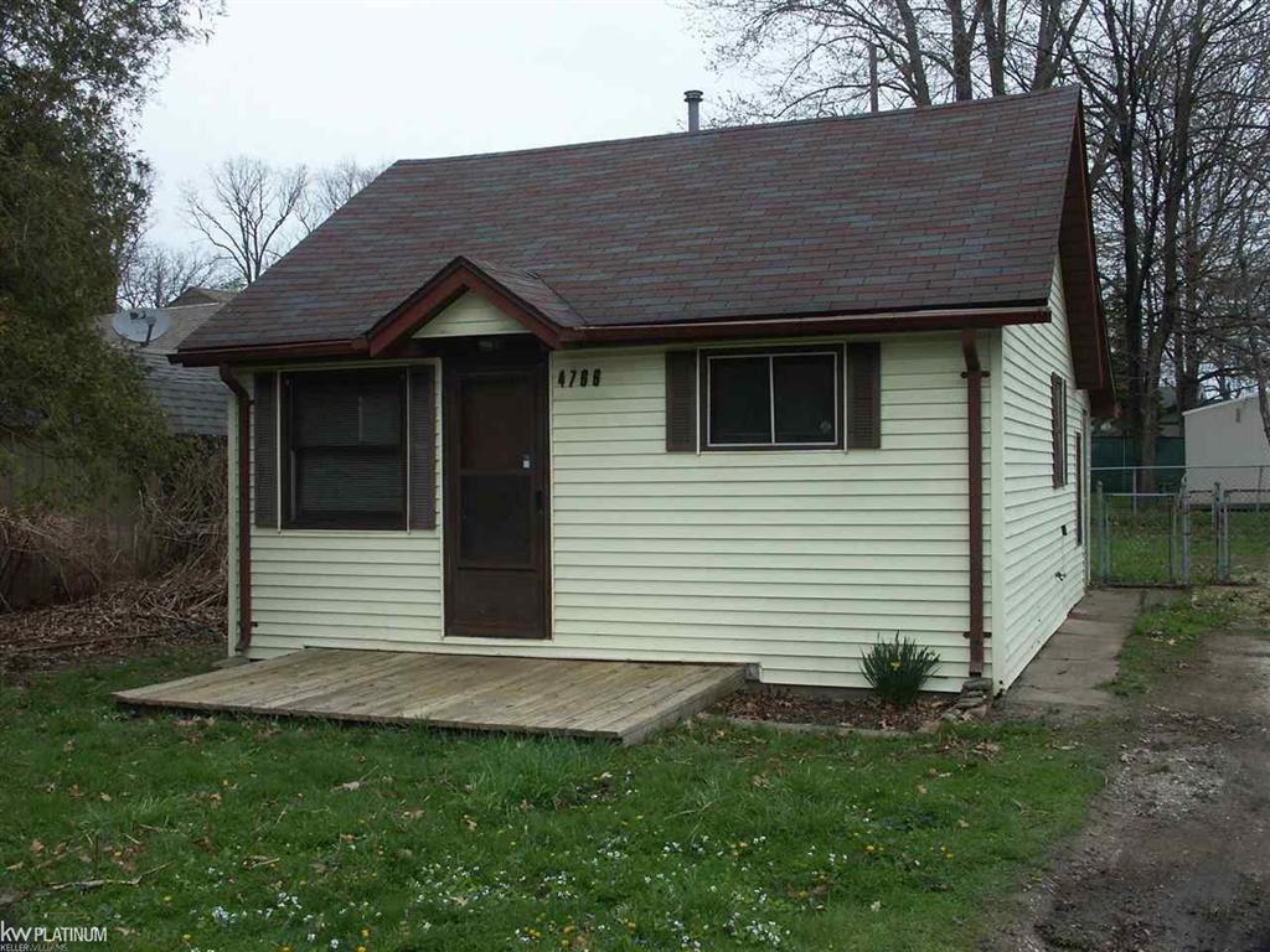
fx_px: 1211
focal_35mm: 33
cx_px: 635
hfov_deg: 55.4
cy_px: 476
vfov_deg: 42.9
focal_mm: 8.68
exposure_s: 1/320
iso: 100
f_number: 6.3
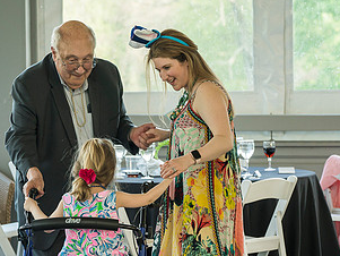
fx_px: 1857
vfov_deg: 7.9
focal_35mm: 189
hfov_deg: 10.5
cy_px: 189
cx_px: 212
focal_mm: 96
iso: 800
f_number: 5
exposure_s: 1/125
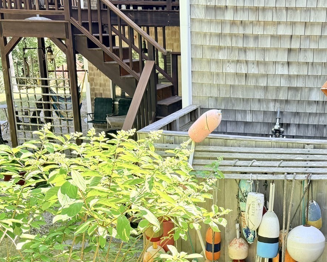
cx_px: 249
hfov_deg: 34.0
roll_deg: -1.5
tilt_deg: -18.9
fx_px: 523
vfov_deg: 27.5
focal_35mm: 54
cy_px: 211
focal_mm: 6.76
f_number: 1.78
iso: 100
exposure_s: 1/248
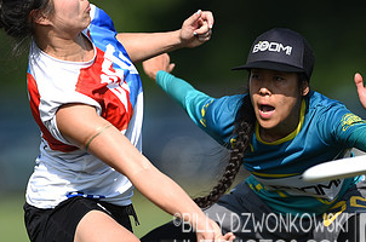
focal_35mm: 769
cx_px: 96
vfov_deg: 1.8
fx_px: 7802
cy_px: 39
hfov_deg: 2.7
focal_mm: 400
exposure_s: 1/1000
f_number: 2.8
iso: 50
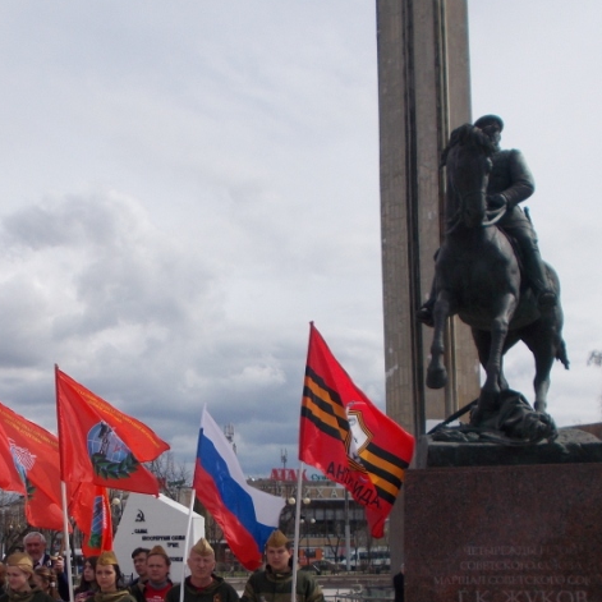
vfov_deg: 33.1
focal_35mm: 50
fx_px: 984
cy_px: 473
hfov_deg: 33.4
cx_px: 152
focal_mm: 4.6
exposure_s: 1/320
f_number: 8
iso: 80
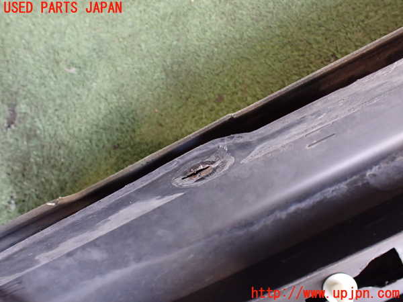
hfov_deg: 60.0
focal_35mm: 30
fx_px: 349
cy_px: 151
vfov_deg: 46.8
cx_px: 202
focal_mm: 5.4
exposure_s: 1/125
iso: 640
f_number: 2.3
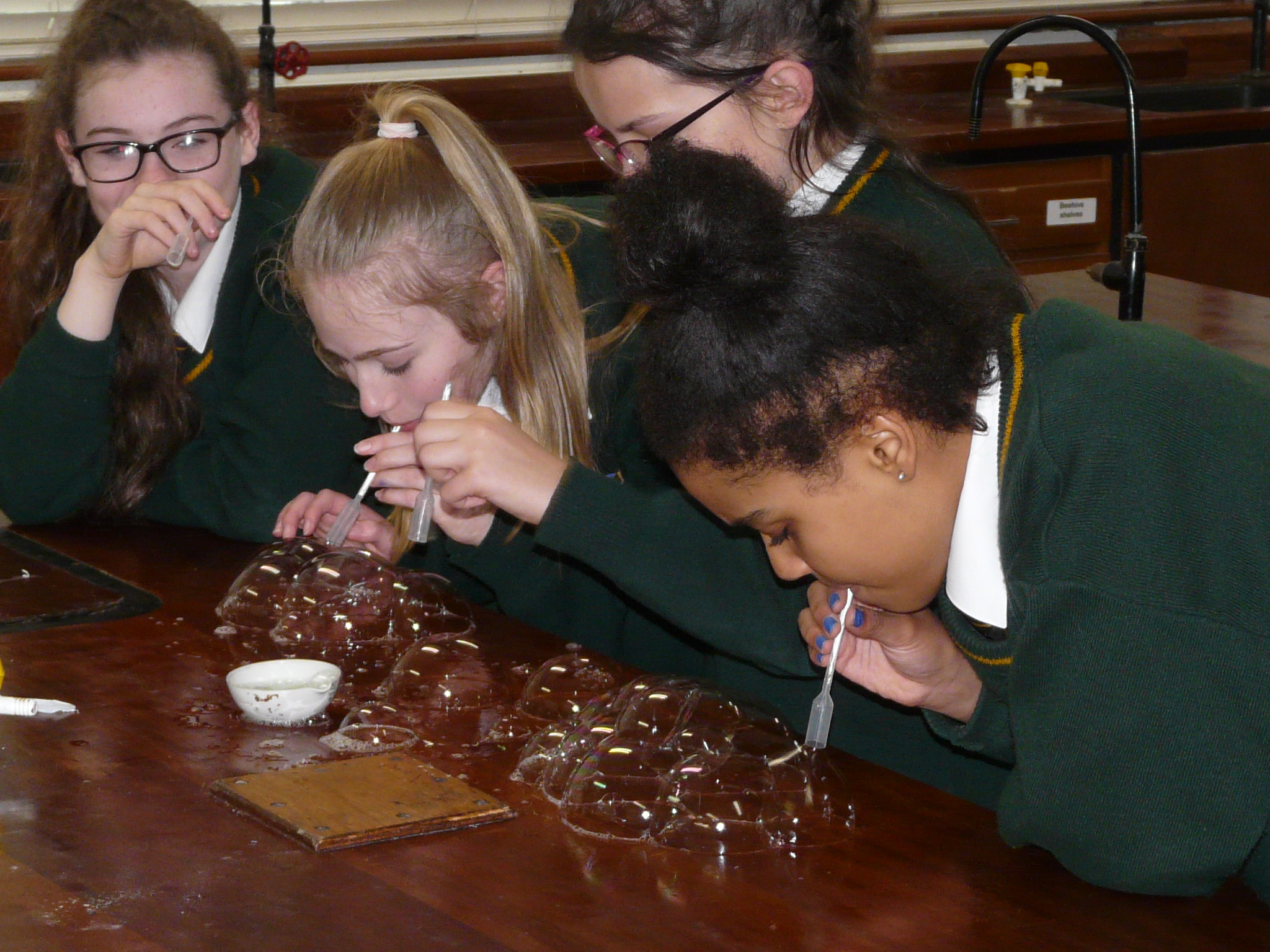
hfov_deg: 17.9
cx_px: 635
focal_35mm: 110
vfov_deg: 13.5
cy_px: 476
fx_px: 4036
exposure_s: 1/50
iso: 160
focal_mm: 11.4
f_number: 3.2
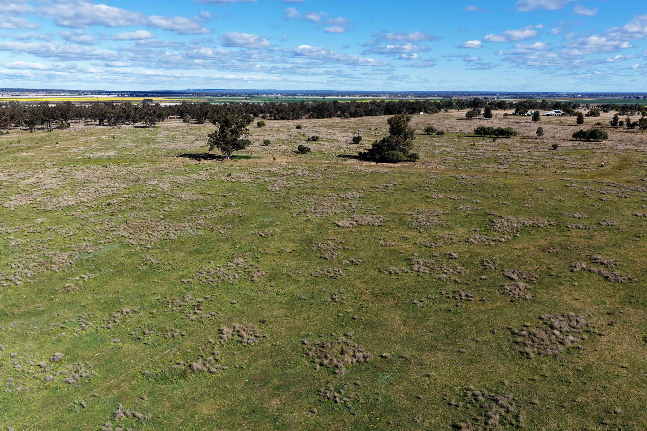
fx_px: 503
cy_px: 216
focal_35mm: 28
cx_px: 324
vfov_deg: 46.4
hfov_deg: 65.5
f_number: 2.8
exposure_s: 1/1600
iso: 125
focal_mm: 14.4
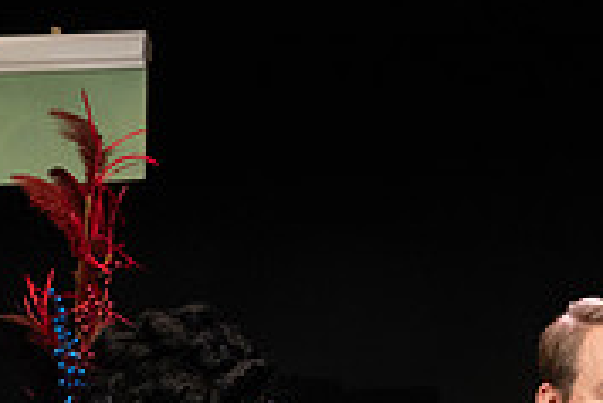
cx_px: 633
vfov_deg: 5.1
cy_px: 581
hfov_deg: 7.6
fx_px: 4526
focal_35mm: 270
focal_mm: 83
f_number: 5.6
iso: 4000
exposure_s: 1/200
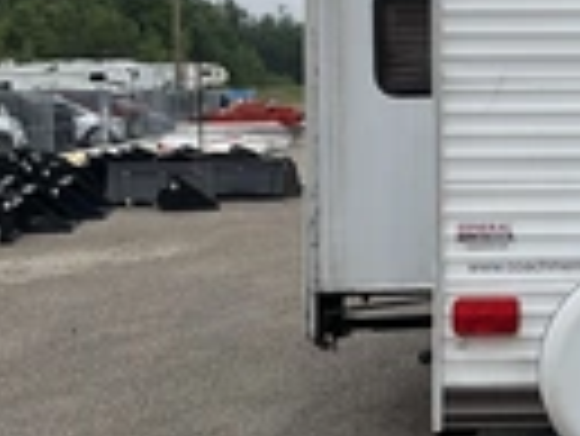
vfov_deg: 16.3
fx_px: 1509
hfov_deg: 20.1
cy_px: 72
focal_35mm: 90
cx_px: 742
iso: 25
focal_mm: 3
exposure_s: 1/1035
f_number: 1.8
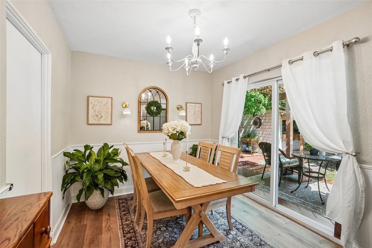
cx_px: 186
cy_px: 124
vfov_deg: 77.3
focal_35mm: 15
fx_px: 155
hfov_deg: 100.4
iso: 500
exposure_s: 1/30
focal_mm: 10
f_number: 8
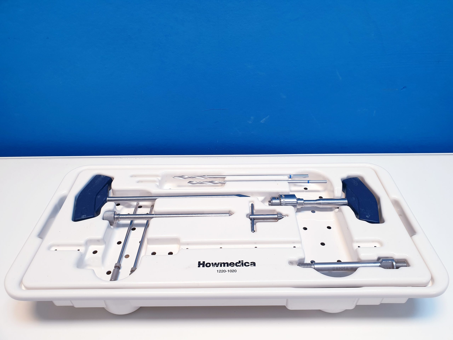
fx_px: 340
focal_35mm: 26
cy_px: 170
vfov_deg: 53.1
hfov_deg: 67.3
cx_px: 226
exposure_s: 1/50
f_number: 2.4
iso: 80
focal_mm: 4.3
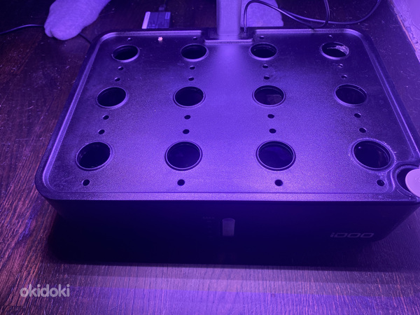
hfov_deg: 67.3
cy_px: 158
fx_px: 315
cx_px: 210
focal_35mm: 26
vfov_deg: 53.1
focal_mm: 4.25
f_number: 1.8
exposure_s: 1/121
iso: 125
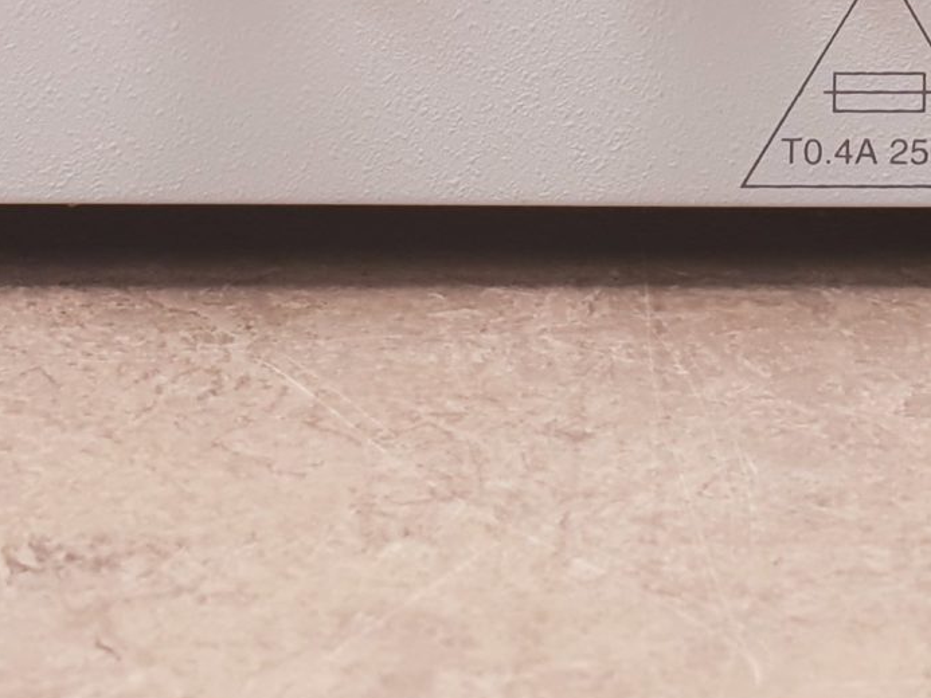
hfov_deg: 20.3
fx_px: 2582
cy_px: -549
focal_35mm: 96
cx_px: 211
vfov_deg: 13.8
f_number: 2.4
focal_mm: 4.3
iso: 80
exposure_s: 1/50
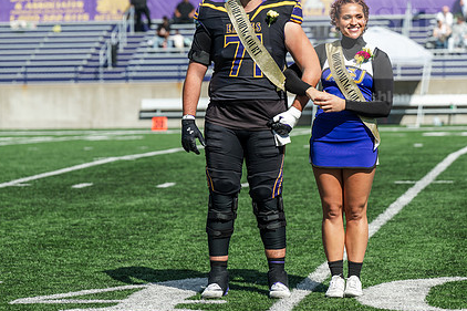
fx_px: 2139
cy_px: 120
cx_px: 269
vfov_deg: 8.3
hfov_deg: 12.5
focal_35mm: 165
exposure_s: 1/1000
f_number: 4
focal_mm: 120
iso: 100
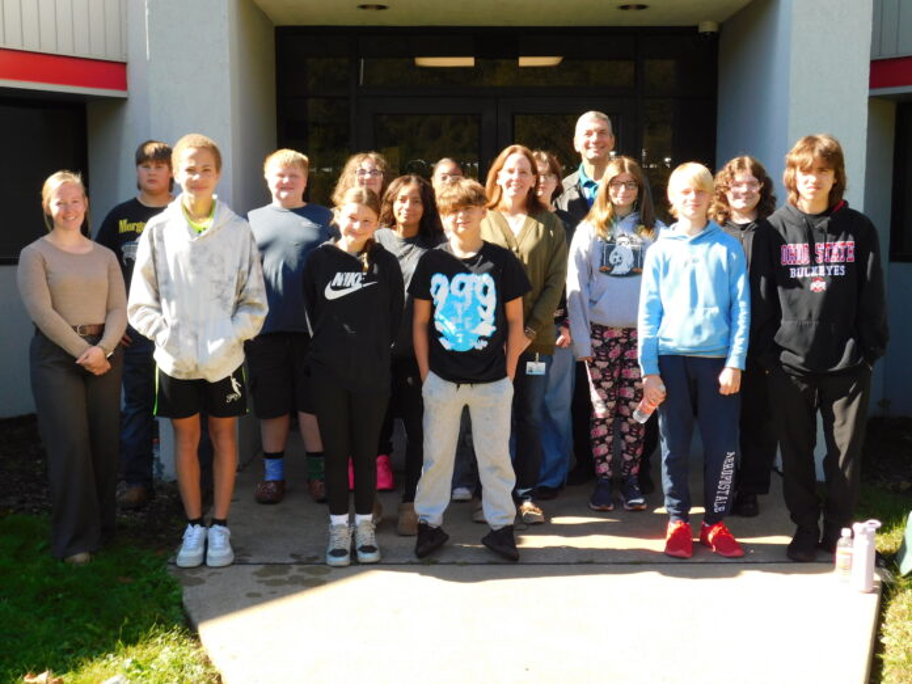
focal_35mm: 40
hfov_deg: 46.8
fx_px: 1054
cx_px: 456
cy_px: 342
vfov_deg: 36.0
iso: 125
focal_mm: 7.1
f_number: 3.6
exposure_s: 1/250
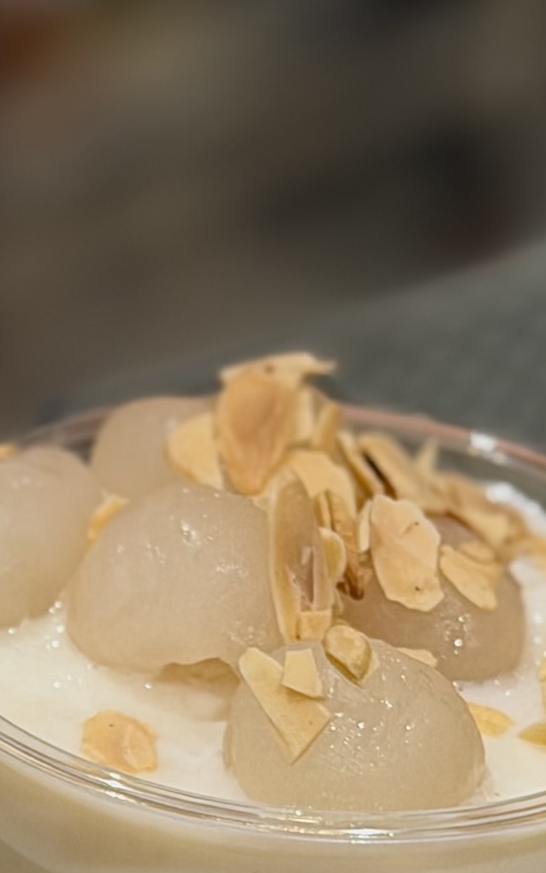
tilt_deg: -34.4
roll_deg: -2.3
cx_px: -359
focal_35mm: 201
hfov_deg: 6.4
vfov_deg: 10.3
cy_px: 915
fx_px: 4786
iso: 50
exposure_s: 1/50
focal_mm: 6.76
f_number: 1.78
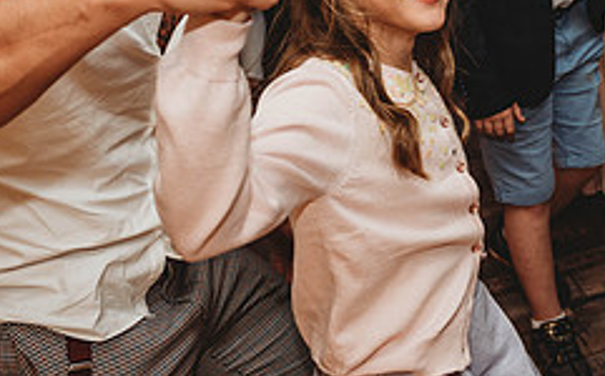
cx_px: 414
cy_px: 51
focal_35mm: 59
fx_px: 972
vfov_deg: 21.5
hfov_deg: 34.2
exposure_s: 1/80
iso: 400
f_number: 4
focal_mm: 24
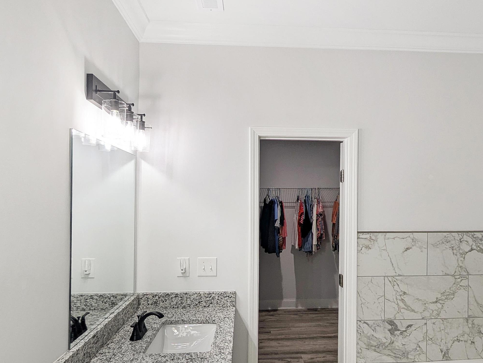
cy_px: 272
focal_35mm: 20
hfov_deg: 81.1
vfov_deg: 62.4
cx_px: 277
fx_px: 279
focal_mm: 1.95
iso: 79
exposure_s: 1/120
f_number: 2.2
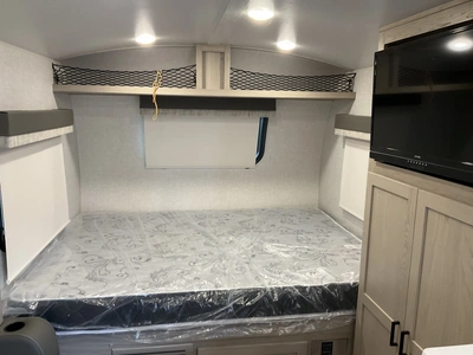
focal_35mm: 29
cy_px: 178
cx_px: 236
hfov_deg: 61.7
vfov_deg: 48.2
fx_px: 396
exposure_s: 1/60
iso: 125
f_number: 1.8
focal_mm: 3
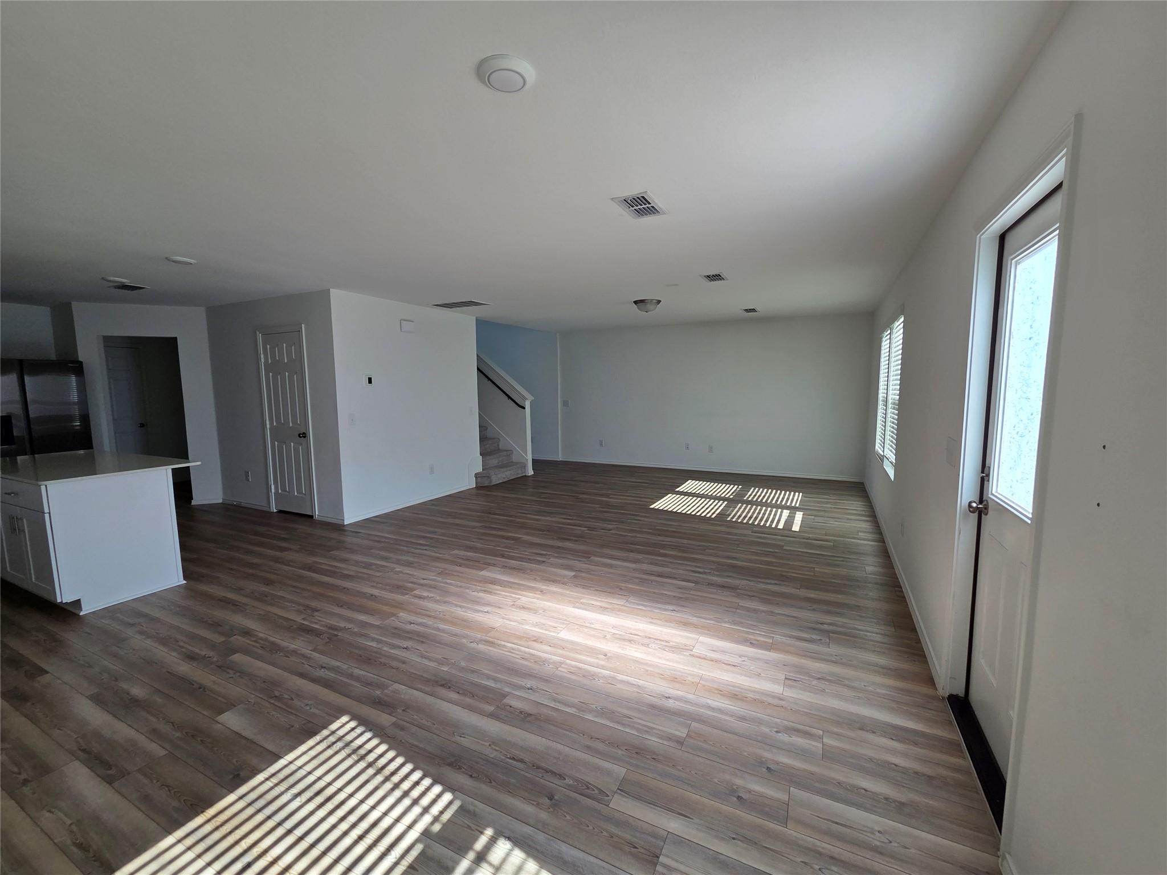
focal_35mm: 13
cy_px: 438
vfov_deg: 89.9
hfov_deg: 106.2
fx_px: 438
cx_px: 584
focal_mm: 2.2
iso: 50
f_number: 2.2
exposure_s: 1/156
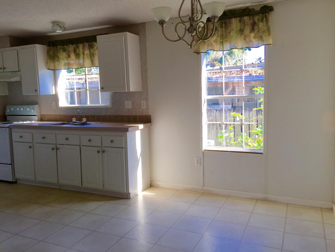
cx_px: 168
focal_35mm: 29
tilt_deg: -7.4
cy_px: 126
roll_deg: +1.3
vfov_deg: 48.2
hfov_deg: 61.7
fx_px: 281
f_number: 2.2
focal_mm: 4.15
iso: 32
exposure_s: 1/211
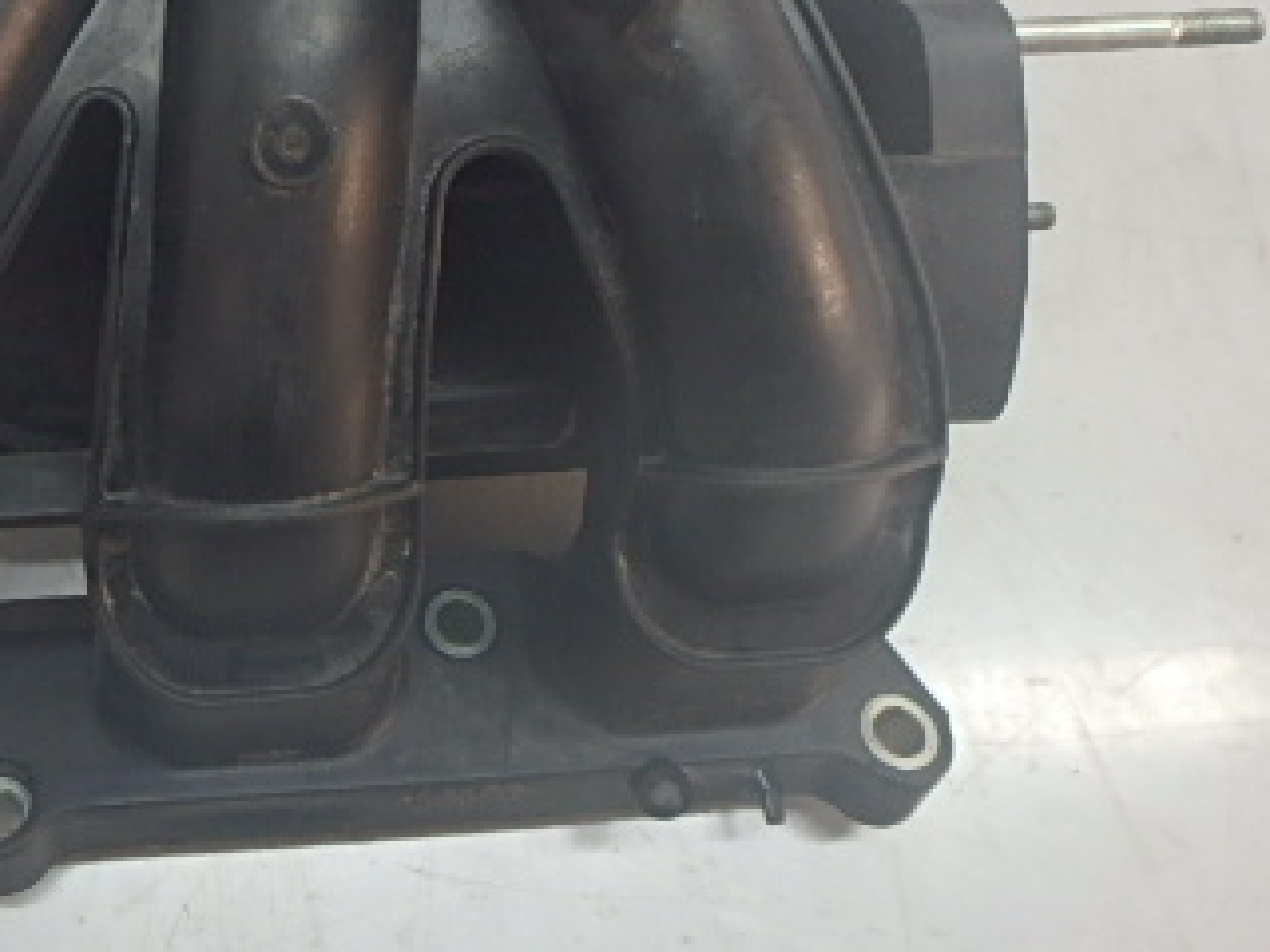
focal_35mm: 42
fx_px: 1541
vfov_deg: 33.0
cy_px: 139
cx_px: 238
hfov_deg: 42.6
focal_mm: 3.7
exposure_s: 1/30
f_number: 3.5
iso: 200
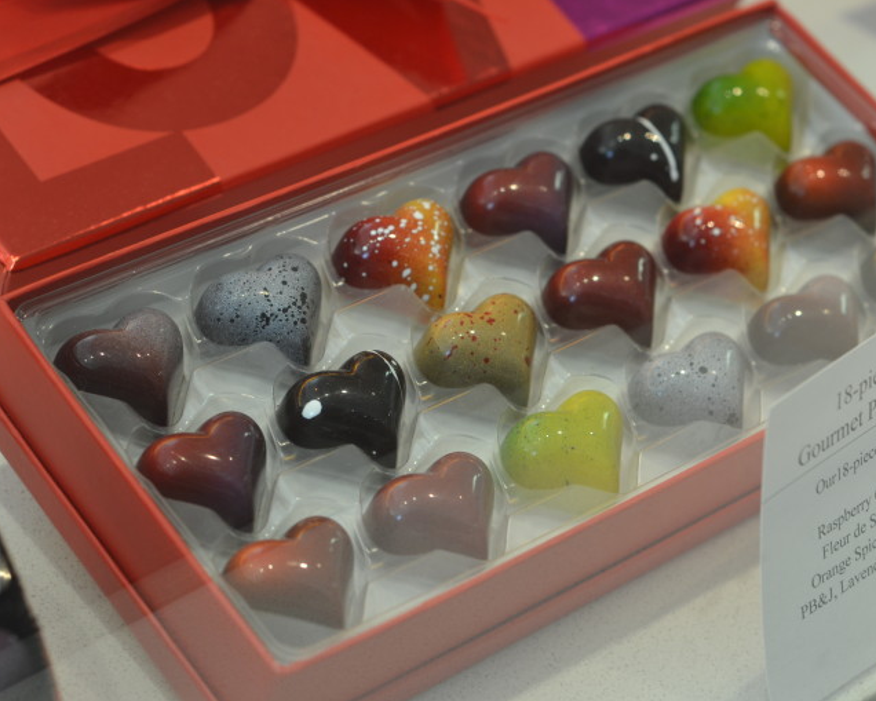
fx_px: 2204
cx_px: 517
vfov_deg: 18.1
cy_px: 350
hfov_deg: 22.5
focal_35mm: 85
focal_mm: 50
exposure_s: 1/60
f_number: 4
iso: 400
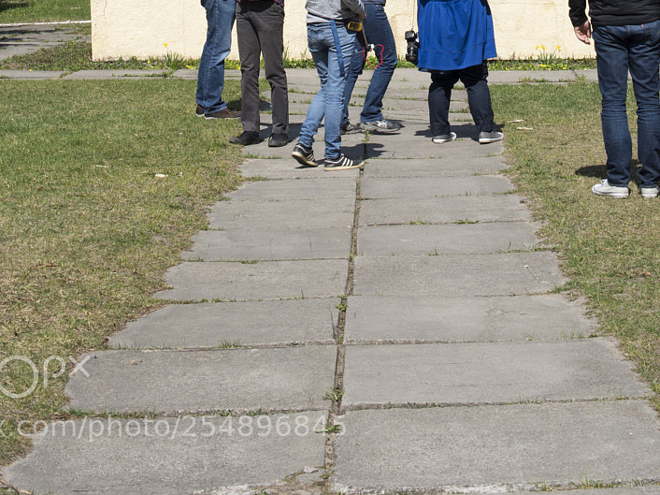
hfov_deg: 18.0
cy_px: -249
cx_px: 357
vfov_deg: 12.9
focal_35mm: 109
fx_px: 2078
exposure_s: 1/100
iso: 100
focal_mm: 50
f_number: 16
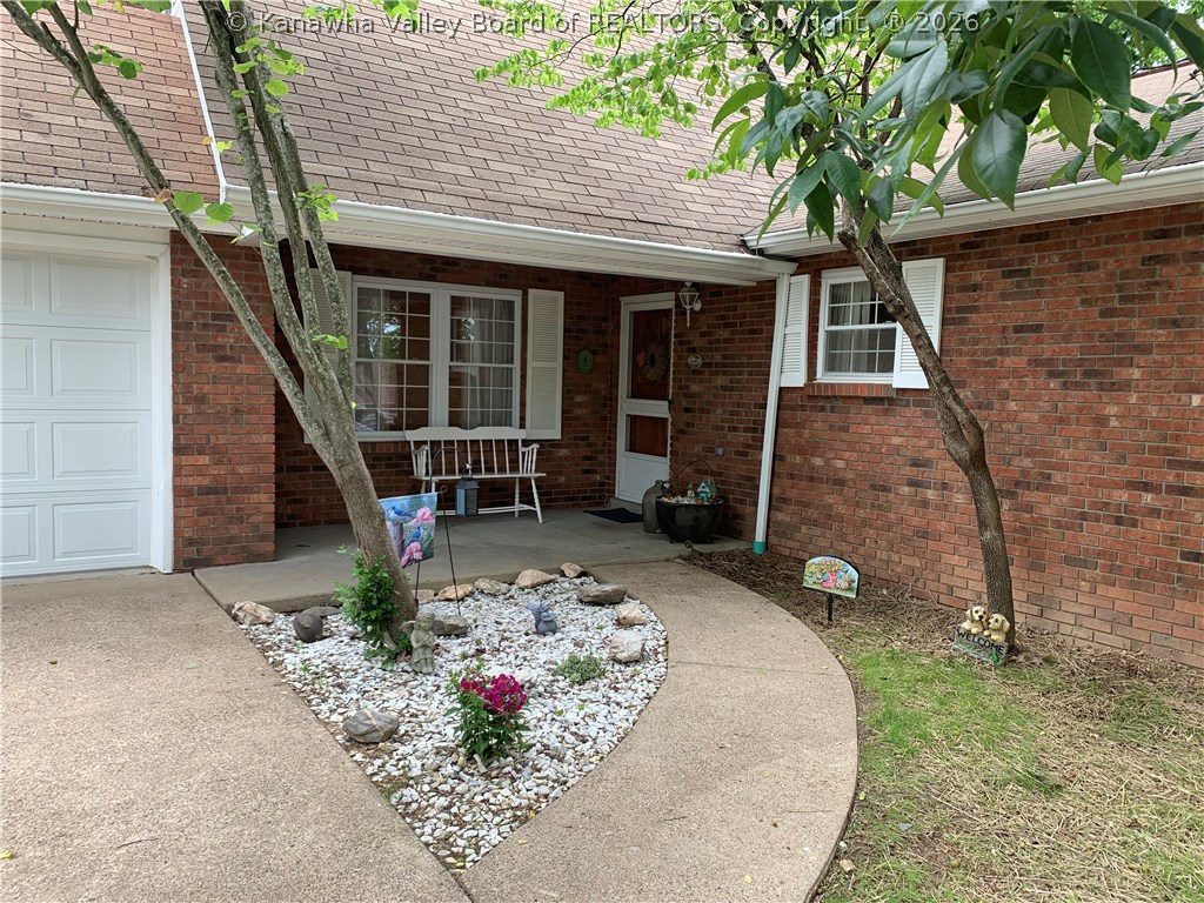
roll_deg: -1.5
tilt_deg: -4.4
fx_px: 904
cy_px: 452
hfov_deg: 67.3
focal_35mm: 26
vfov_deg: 53.1
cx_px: 602
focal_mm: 4.25
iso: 25
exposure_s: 1/123
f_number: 1.8
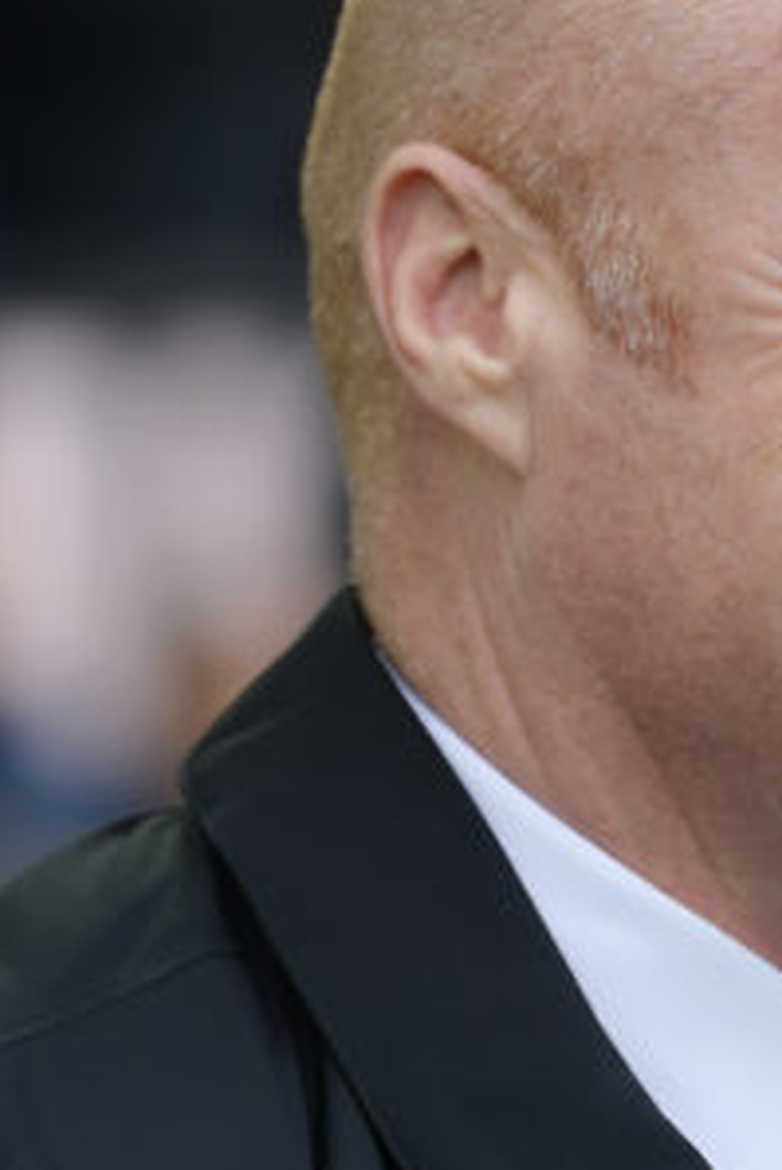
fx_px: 12171
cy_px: 569
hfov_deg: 3.7
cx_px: 935
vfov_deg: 5.5
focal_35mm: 374
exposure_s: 1/800
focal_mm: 145
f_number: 3.2
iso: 800
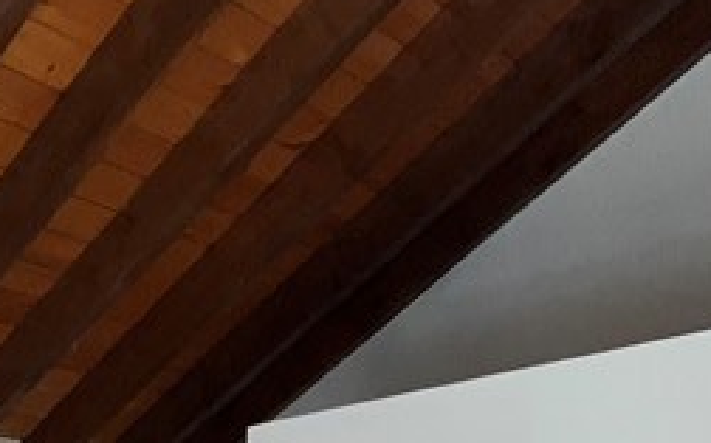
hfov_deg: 33.7
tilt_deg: -11.4
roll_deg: +2.3
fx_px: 1084
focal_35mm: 56
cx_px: 25
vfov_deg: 16.3
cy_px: 940
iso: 25
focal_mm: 1.57
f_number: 1.8
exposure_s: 1/267
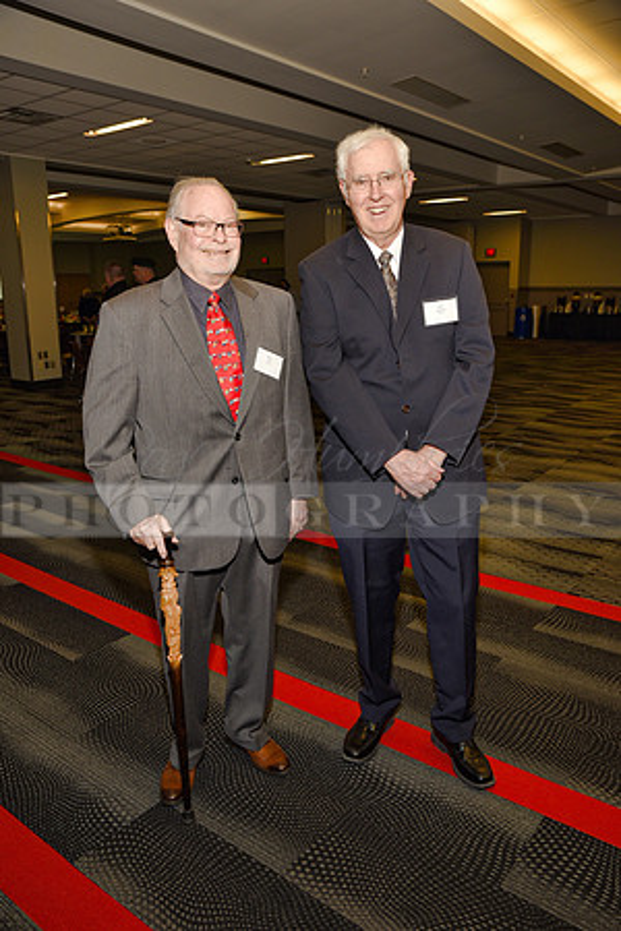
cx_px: 310
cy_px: 466
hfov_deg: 45.0
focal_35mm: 29
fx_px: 750
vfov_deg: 63.7
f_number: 5
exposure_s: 1/60
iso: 200
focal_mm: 29
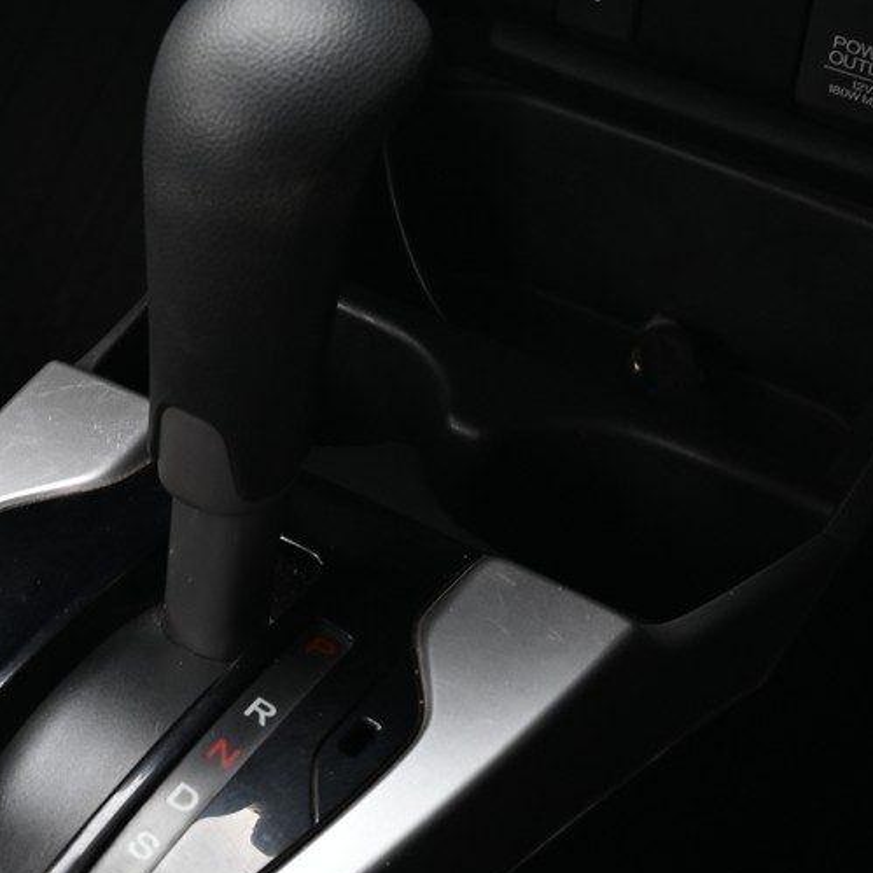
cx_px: 136
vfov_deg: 19.3
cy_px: 529
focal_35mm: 90
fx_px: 2568
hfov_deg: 19.0
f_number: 6.7
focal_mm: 32
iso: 200
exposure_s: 1/60
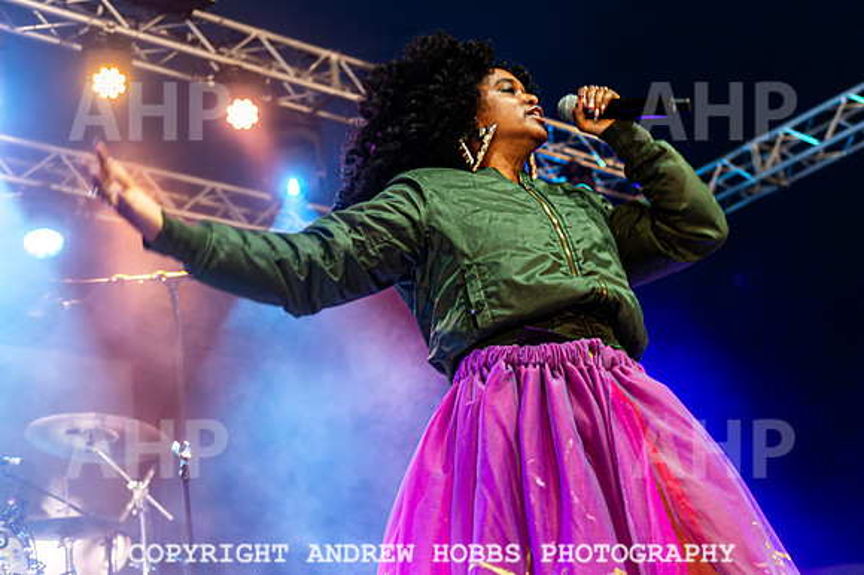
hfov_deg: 34.5
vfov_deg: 23.4
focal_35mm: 58
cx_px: 520
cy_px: 229
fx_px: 1385
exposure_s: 1/100
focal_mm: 48
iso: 800
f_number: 2.8
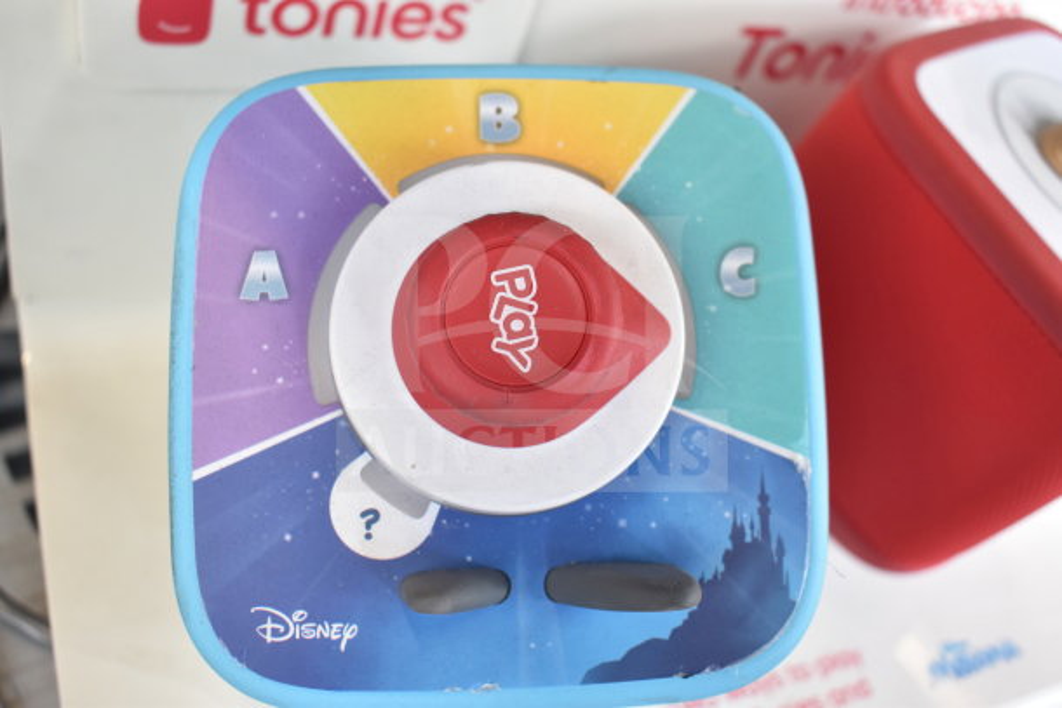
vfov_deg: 36.9
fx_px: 1062
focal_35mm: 36
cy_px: 354
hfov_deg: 53.1
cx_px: 531
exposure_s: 1/40
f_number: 4
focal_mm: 24
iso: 640
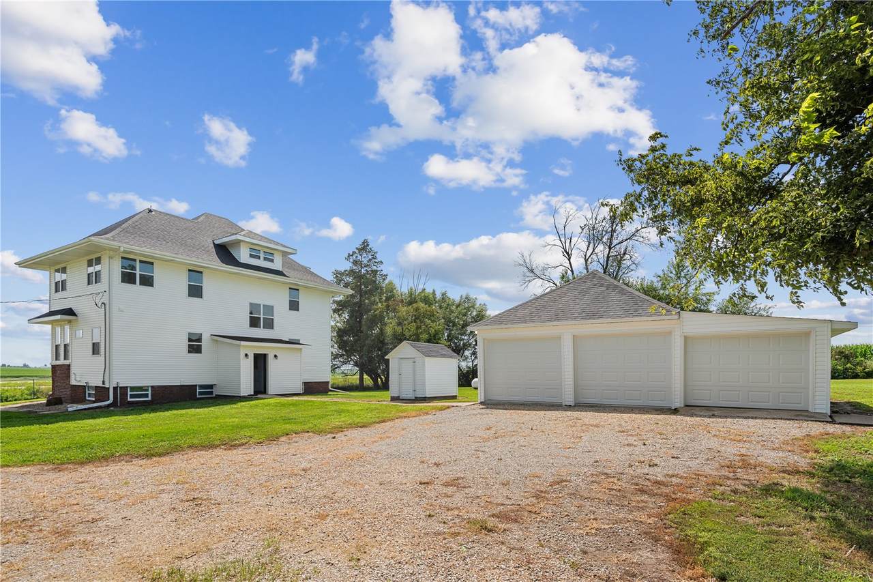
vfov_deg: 67.4
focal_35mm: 18
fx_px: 436
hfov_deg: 90.0
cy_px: 291
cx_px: 436
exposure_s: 1/320
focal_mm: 18
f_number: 9
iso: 250
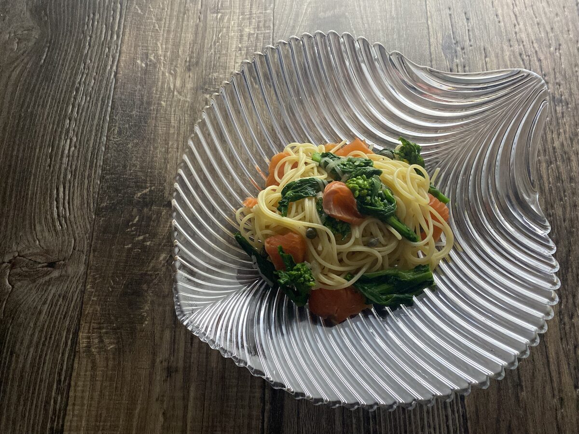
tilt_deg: -73.3
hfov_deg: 67.3
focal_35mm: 26
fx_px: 435
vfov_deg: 53.1
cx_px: 290
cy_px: 217
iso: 500
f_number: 1.8
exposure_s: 1/60
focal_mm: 4.25
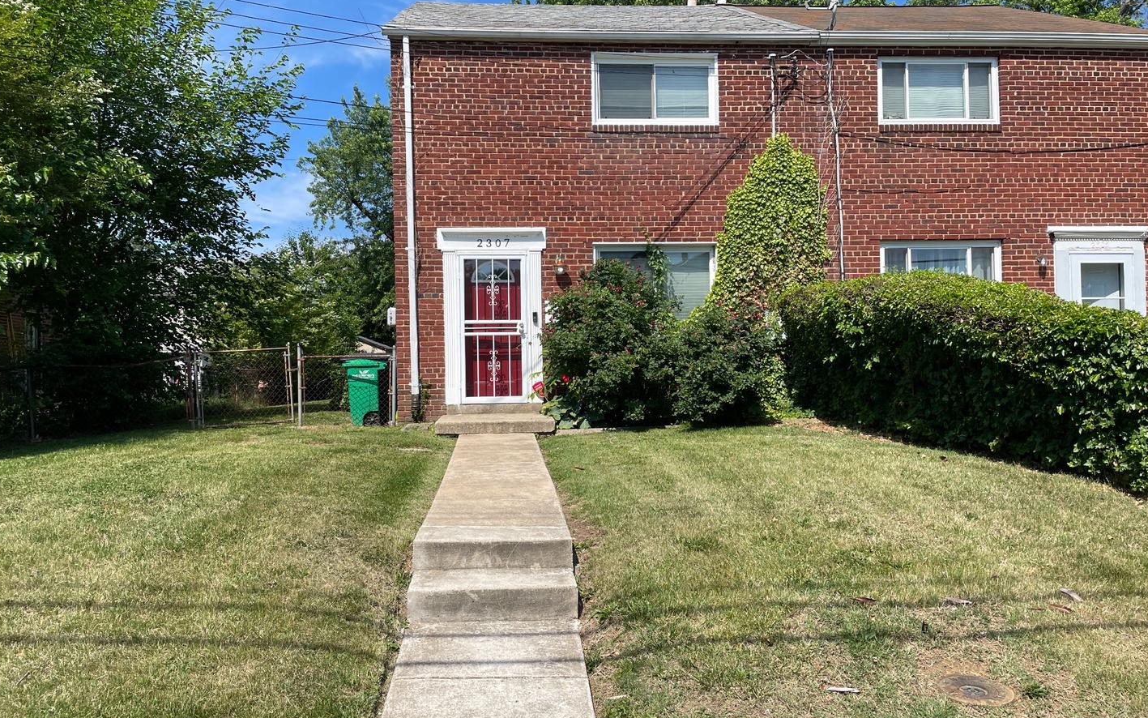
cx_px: 571
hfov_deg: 66.5
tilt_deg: +1.1
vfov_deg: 44.6
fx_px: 876
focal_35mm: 28
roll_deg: +0.6
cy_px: 355
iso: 32
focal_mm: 4.2
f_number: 1.6
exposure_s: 1/2882
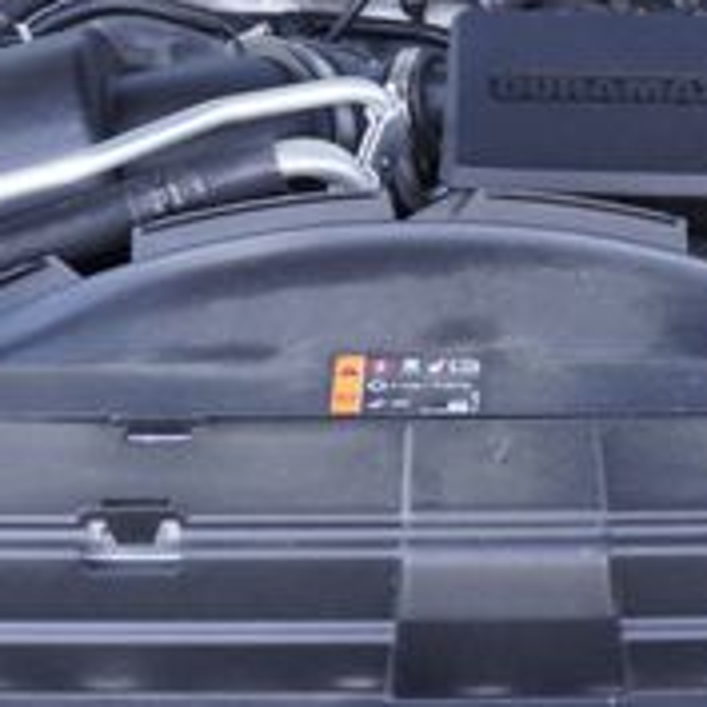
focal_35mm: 74
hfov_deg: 23.2
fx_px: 1710
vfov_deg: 23.1
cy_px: 168
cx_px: 511
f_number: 4
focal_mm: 16
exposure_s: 1/60
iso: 100
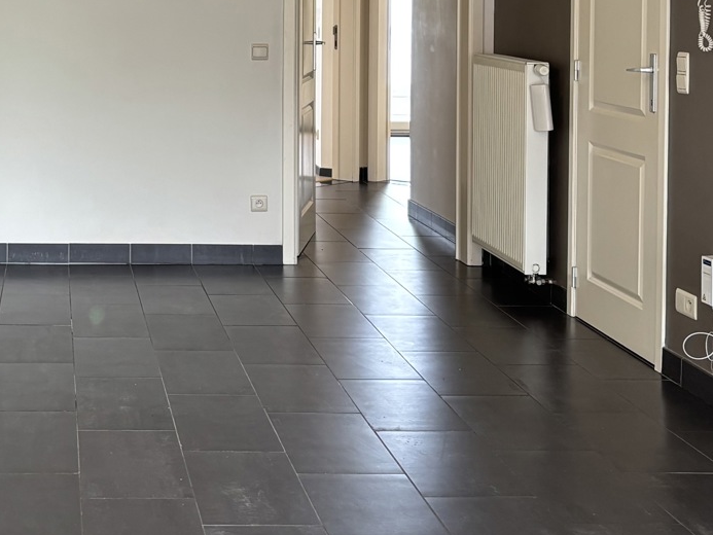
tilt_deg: -1.2
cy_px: 13
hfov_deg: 26.2
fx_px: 1483
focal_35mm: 72
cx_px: 72
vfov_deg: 19.9
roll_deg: -0.5
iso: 125
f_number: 1.6
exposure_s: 1/50
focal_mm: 5.96
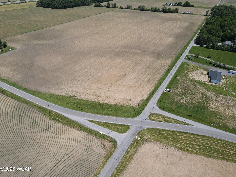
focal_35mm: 24
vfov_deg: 56.8
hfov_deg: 71.6
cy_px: 88
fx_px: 164
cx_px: 118
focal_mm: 4.5
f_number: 2.8
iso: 100
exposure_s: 1/1000
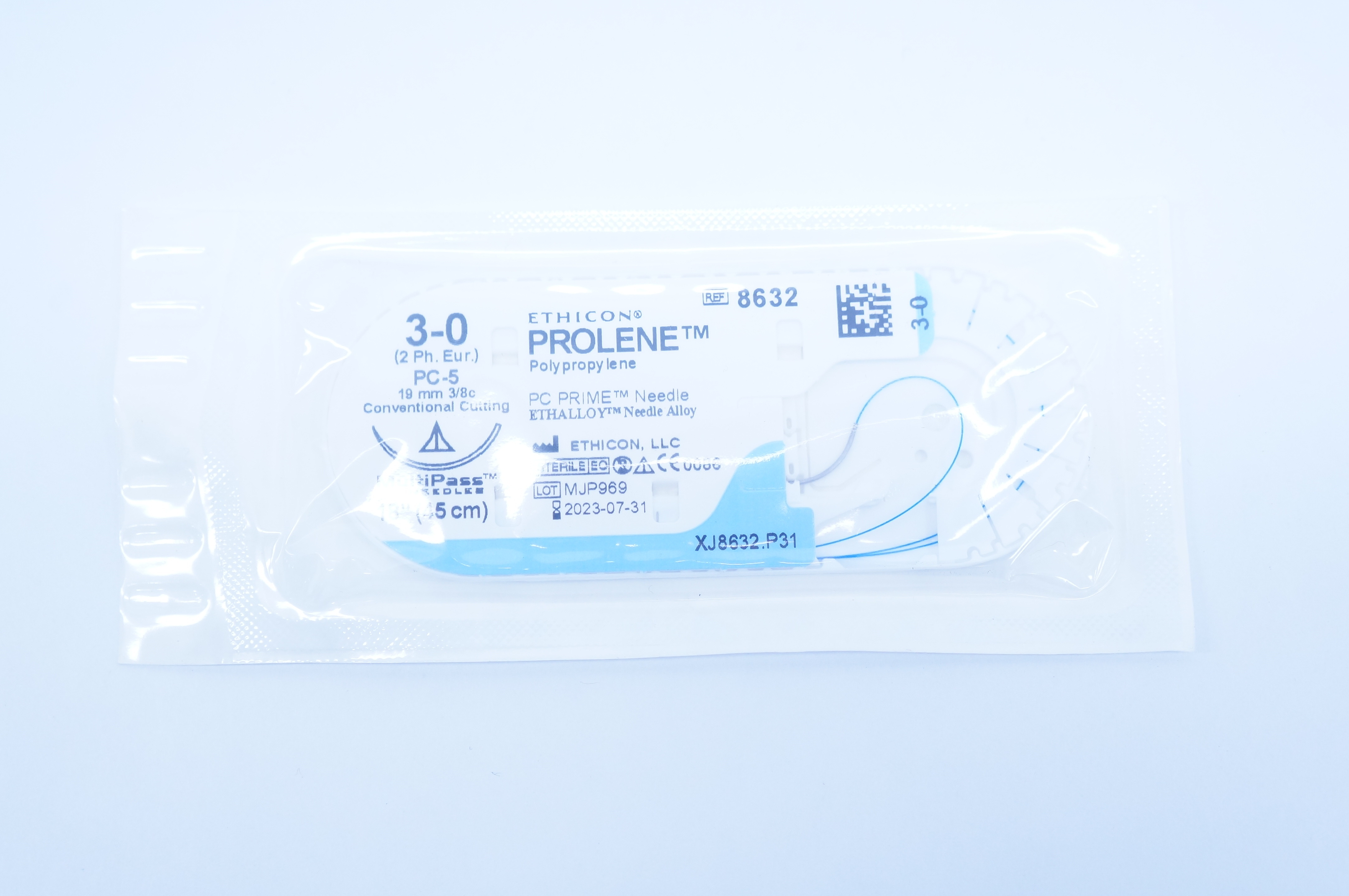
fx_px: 1968
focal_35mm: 53
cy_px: 453
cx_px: 656
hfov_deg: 37.8
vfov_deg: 25.7
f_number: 4.5
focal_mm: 31
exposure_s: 1/200
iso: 800
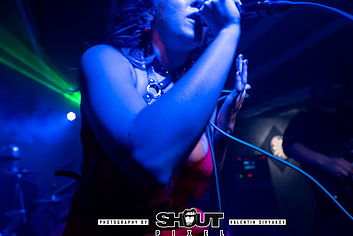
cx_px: 192
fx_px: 226
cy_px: 60
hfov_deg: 75.9
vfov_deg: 52.9
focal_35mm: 23
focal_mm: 14
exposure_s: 1/250
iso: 1600
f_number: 2.8
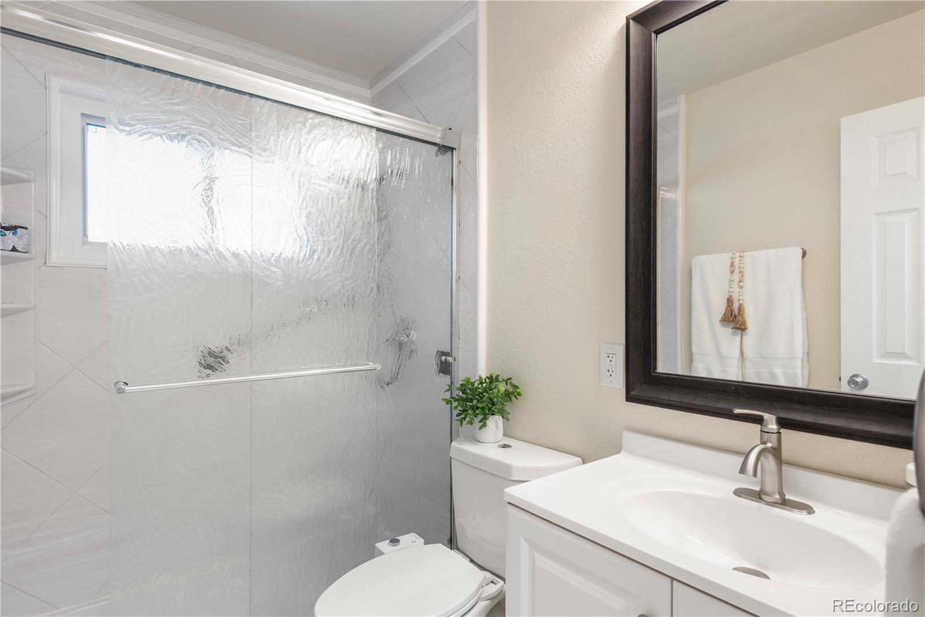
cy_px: 308
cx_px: 462
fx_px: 462
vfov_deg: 67.4
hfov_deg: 90.0
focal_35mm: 18
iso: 250
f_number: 11
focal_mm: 18
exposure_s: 1/6
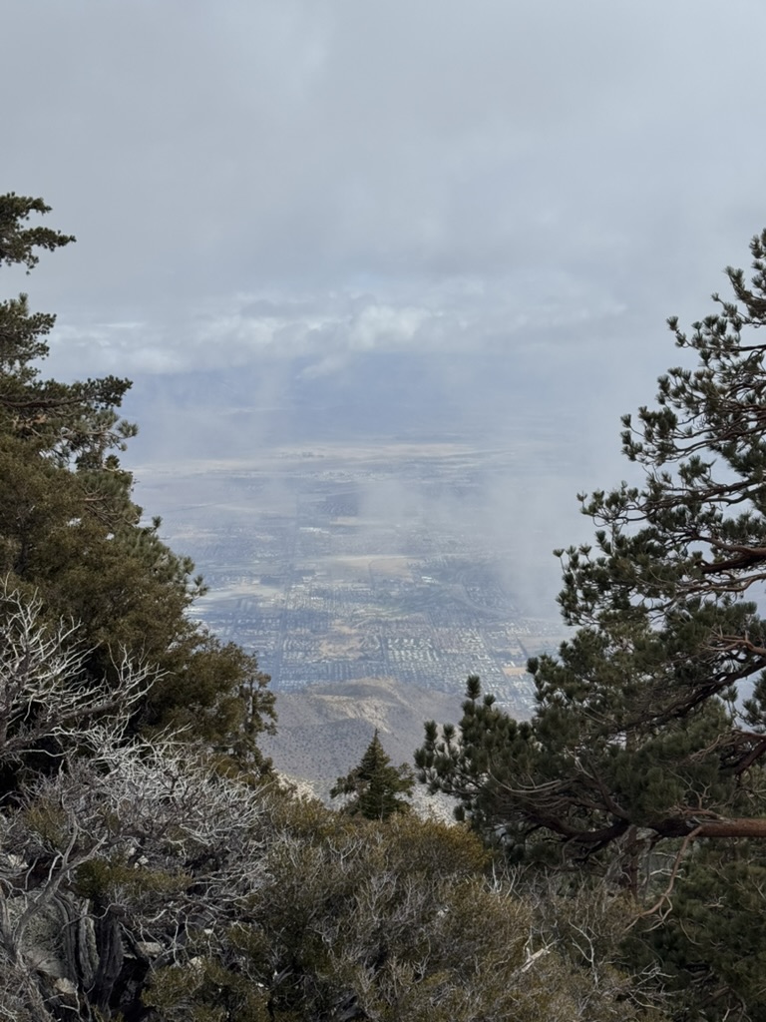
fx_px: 1416
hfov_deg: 30.3
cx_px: 383
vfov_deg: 39.7
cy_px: 511
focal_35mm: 48
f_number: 1.78
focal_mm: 6.76
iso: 64
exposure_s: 1/7937
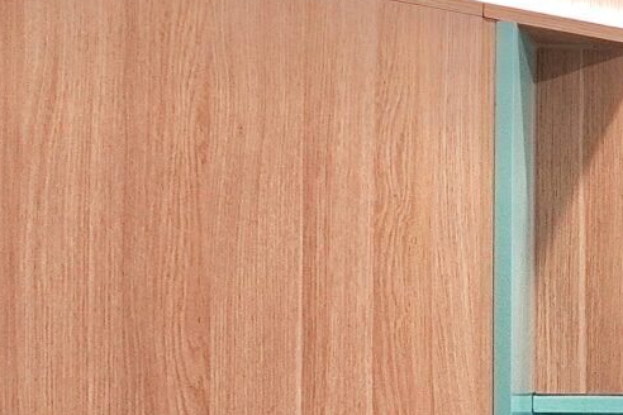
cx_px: 1188
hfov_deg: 14.1
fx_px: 2163
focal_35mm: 125
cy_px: 435
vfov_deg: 10.9
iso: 640
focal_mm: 16
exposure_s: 1/160
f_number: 4
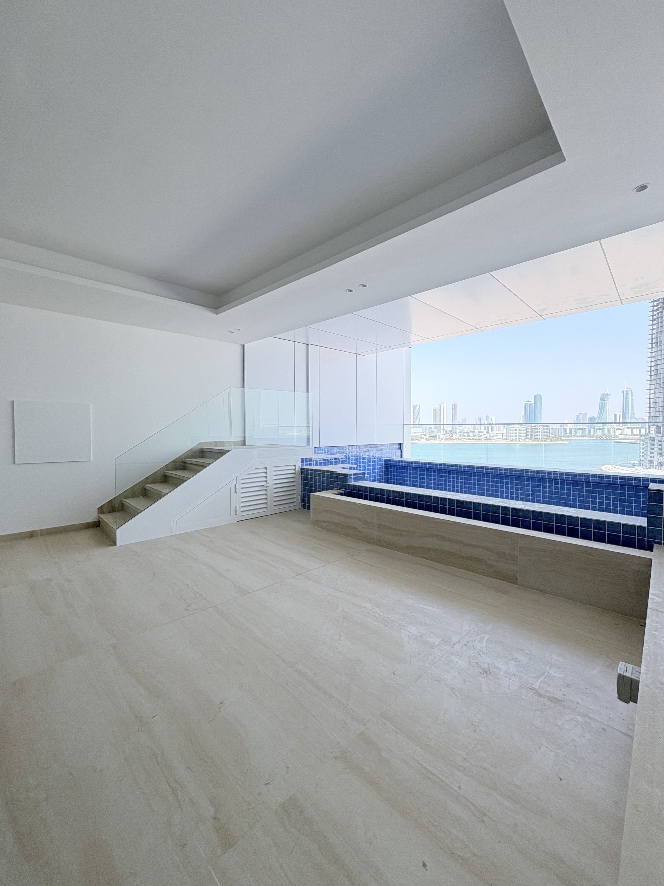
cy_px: 443
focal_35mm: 14
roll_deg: +0.3
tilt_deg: -2.4
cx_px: 332
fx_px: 358
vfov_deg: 102.1
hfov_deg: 85.7
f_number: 2.2
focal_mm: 2.22
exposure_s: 1/646
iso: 50
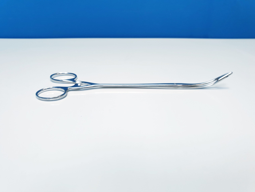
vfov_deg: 53.1
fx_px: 192
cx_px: 128
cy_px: 96
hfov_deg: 67.3
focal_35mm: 26
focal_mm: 4.3
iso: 80
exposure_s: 1/50
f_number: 2.4
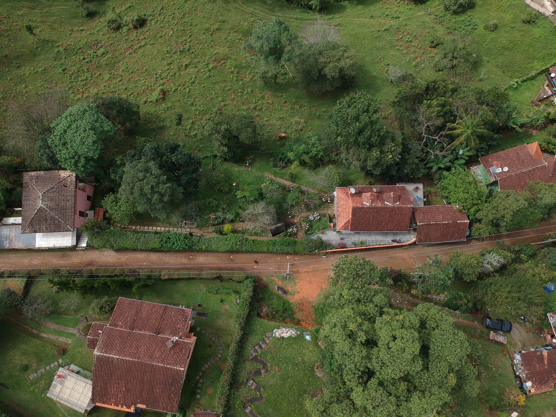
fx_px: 402
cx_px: 278
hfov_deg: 69.4
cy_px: 208
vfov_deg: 54.9
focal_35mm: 25
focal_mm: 4.49
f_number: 2.6
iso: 100
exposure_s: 1/640
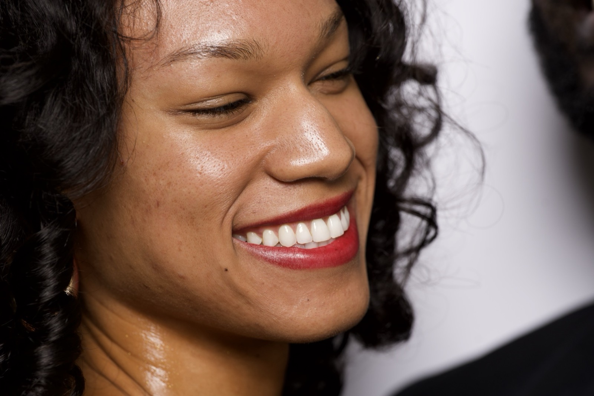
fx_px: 3151
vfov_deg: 7.2
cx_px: 297
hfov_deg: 10.8
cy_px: 198
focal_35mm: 191
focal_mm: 191
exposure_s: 1/250
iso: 250
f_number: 5.6
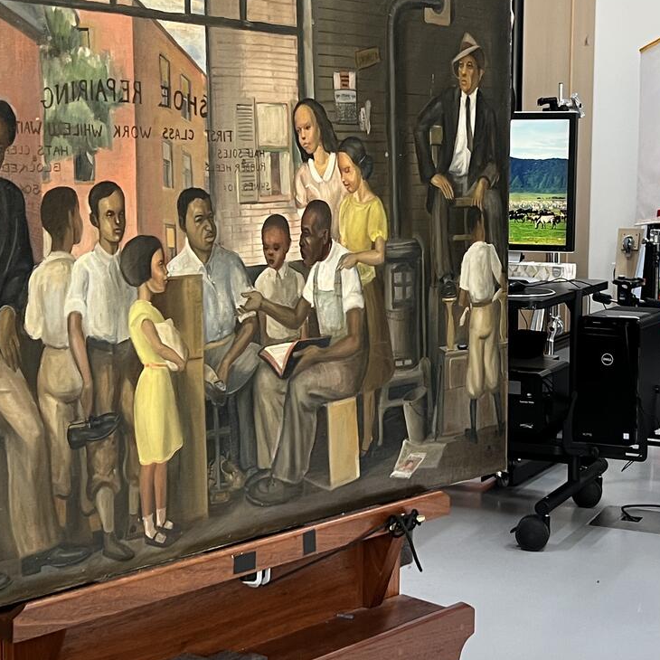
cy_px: 275
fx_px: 1359
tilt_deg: -5.5
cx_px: 434
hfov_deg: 27.2
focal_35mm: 63
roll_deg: -1.4
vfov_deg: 27.3
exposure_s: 1/60
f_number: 1.5
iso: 125
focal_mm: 5.7
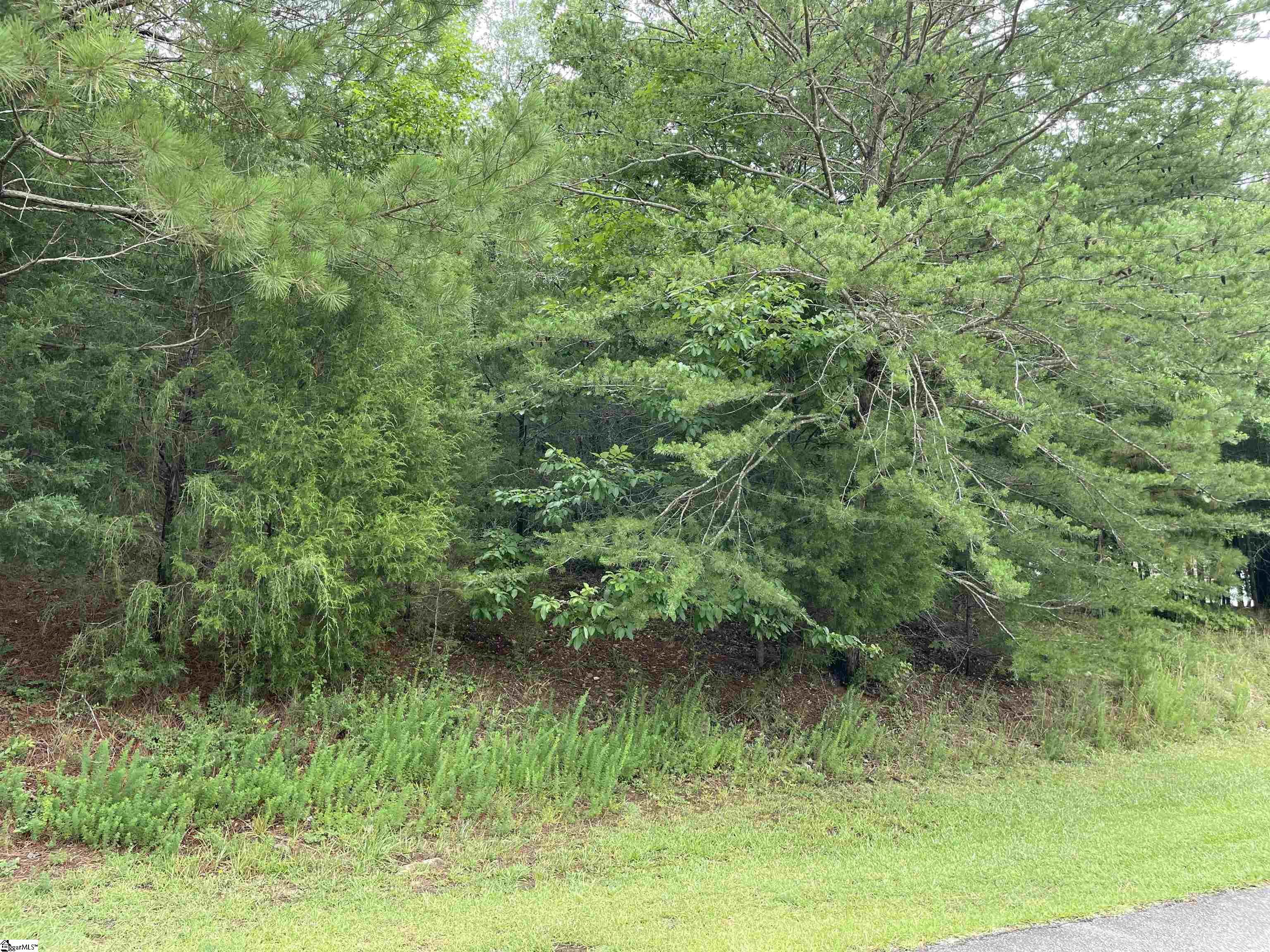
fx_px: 954
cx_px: 635
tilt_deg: +8.0
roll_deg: -1.0
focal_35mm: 26
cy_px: 476
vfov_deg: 53.1
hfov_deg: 67.3
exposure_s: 1/150
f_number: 1.6
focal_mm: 4.2
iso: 32
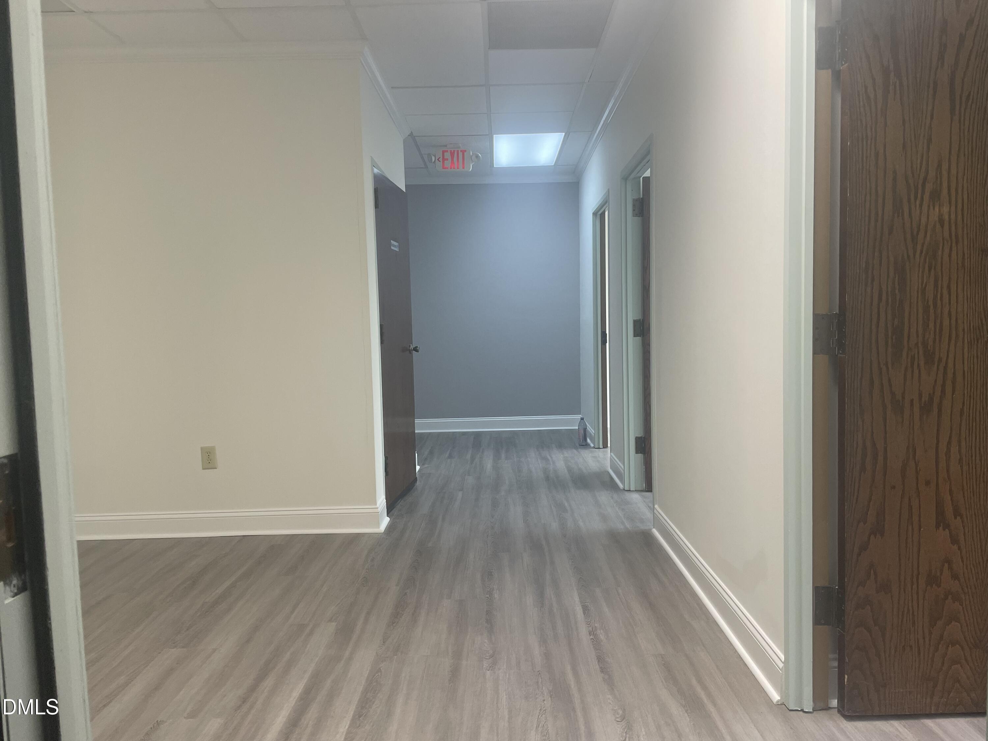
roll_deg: +2.2
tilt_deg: -2.9
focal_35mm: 26
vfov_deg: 53.1
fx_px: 742
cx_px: 494
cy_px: 370
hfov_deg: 67.3
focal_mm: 4.2
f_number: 1.6
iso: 125
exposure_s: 1/120
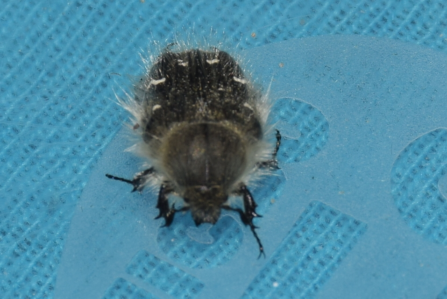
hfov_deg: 9.8
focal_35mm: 210
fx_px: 2610
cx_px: 224
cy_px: 150
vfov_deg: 6.6
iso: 100
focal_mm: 140
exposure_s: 1/160
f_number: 13
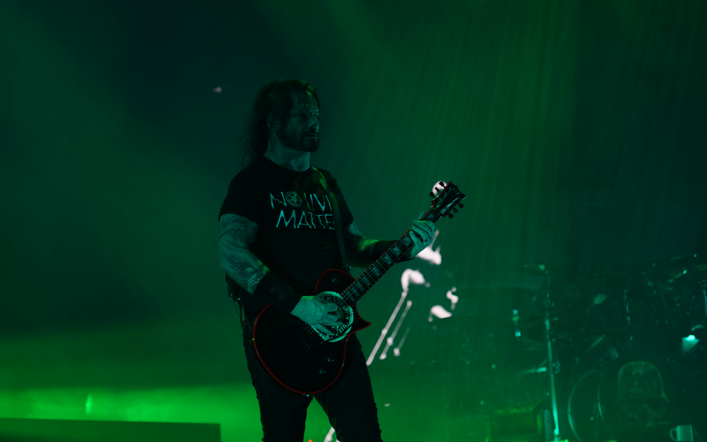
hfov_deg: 19.3
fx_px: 2081
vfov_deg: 12.1
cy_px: 232
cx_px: 354
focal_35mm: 108
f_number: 4
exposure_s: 1/125
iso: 250
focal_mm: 105
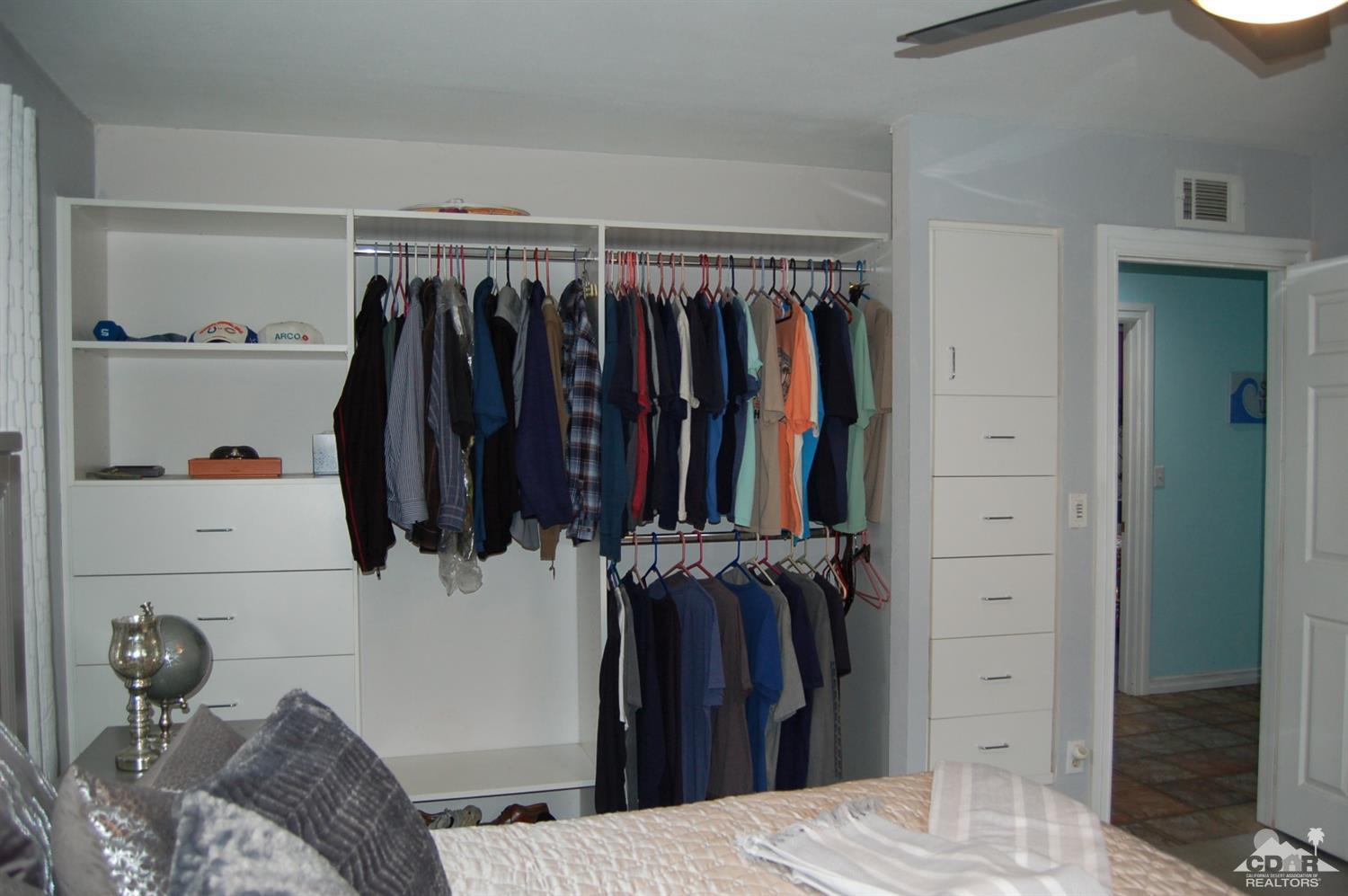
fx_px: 1010
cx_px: 674
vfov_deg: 47.8
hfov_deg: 67.4
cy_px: 448
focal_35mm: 27
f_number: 3.5
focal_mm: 18
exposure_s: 1/60
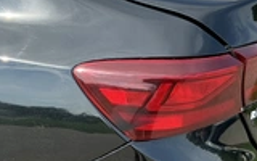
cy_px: 172
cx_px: 35
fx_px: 518
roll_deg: +2.3
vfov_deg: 17.1
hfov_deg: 27.1
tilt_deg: -32.1
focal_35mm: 74
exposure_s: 1/556
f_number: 1.8
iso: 25
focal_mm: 3
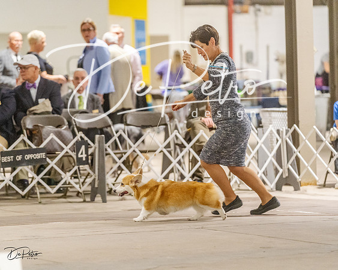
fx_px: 1734
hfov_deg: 11.1
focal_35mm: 173
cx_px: 147
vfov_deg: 8.9
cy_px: 135
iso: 6400
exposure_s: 1/400
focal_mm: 154
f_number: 3.2
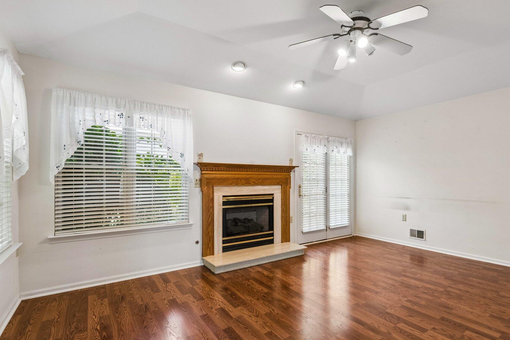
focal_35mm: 18
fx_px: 255
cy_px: 177
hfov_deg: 89.6
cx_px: 286
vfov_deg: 67.4
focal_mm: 15
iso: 1000
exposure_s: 1/80
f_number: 7.1
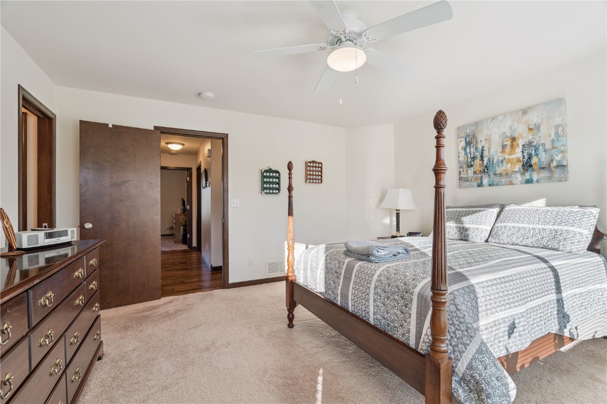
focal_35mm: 16
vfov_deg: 73.7
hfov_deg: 96.7
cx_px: 304
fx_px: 270
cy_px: 202
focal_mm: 16
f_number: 10
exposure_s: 1/20
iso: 400
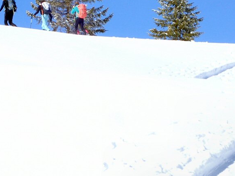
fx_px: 1569
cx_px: 61
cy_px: 10
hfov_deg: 8.6
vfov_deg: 6.4
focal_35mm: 231
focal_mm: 18
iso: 100
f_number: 6.3
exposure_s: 1/320
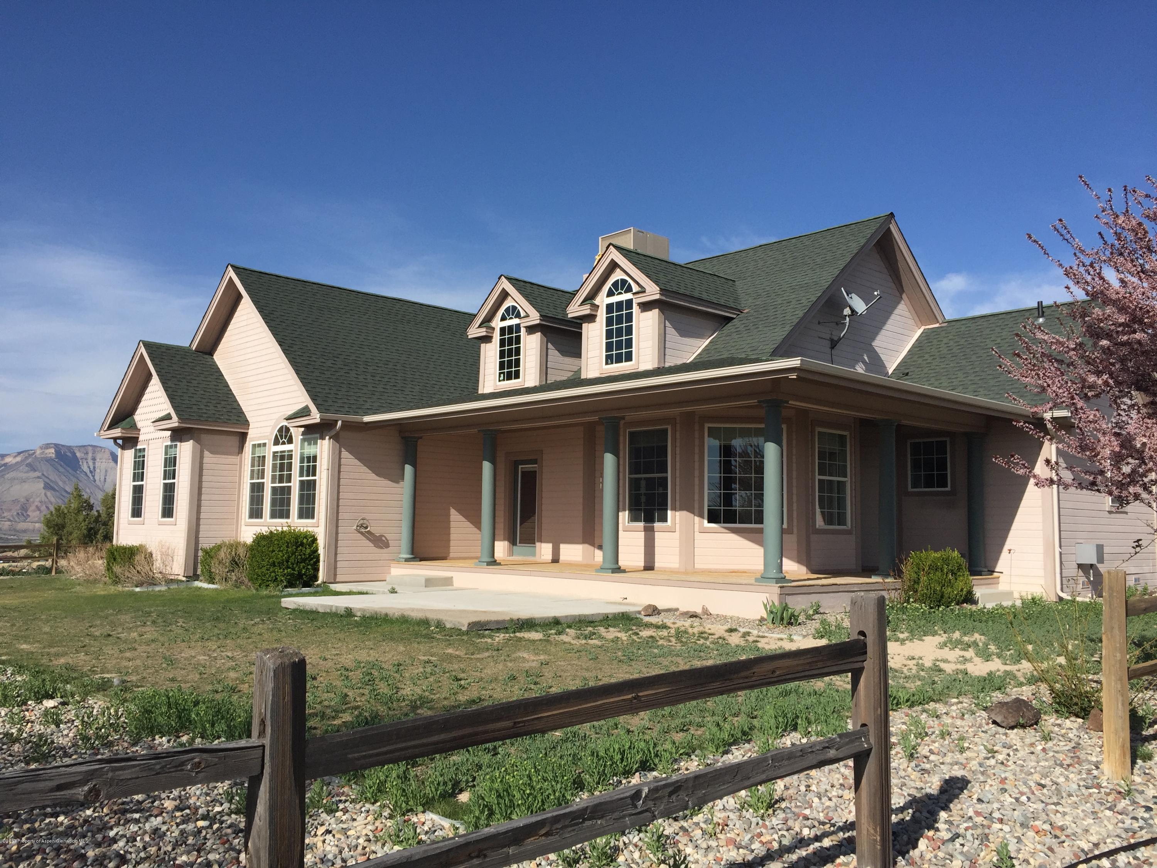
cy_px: 434
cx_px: 578
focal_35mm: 29
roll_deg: +0.4
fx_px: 969
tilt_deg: +5.0
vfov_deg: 48.2
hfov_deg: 61.7
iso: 32
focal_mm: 4.15
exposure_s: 1/3049
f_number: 2.2
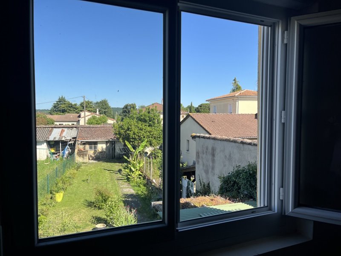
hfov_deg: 67.3
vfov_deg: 53.1
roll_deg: +0.6
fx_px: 256
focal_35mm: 26
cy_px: 128
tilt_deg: -2.8
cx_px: 170
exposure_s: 1/2101
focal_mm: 5.1
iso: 50
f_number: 1.6
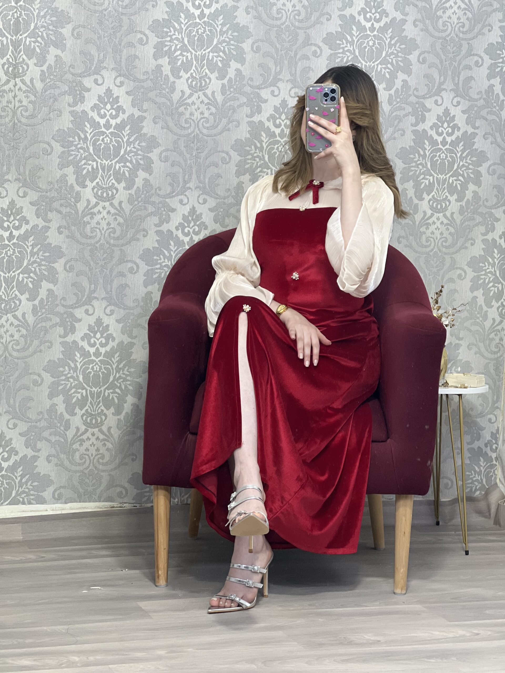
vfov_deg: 25.3
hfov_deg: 19.1
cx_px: 252
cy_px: 336
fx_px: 1498
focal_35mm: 77
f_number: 2.8
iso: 250
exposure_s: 1/100
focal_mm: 9
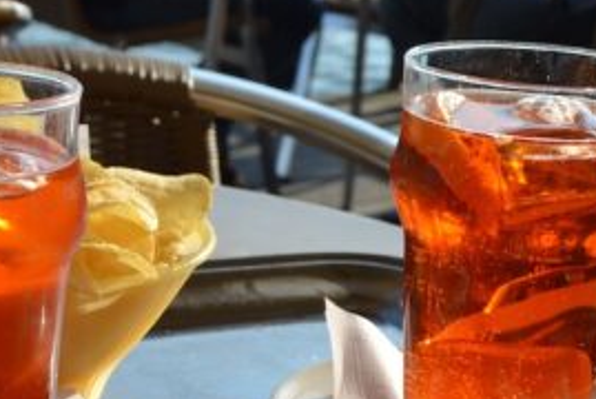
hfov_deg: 20.4
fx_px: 1624
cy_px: 348
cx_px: 58
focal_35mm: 98
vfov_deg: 13.9
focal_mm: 22
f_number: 8
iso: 100
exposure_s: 1/200
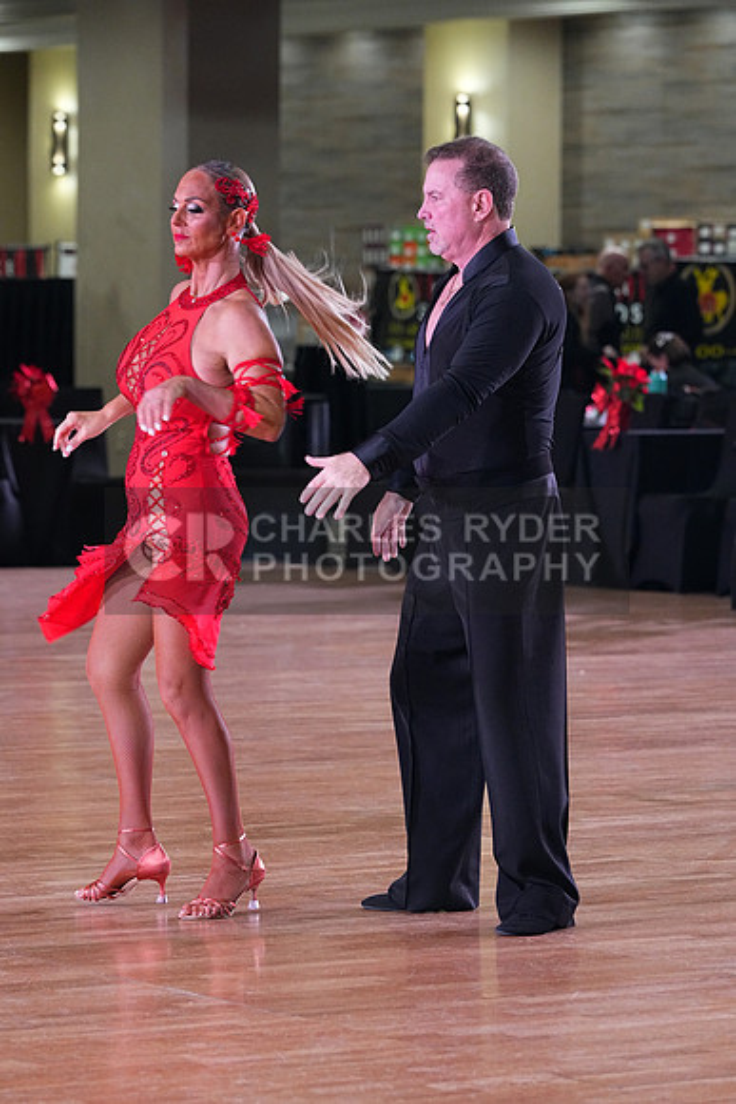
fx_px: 5332
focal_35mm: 174
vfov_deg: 11.8
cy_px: 552
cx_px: 368
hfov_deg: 7.9
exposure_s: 1/320
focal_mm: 174
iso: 5000
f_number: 5.6
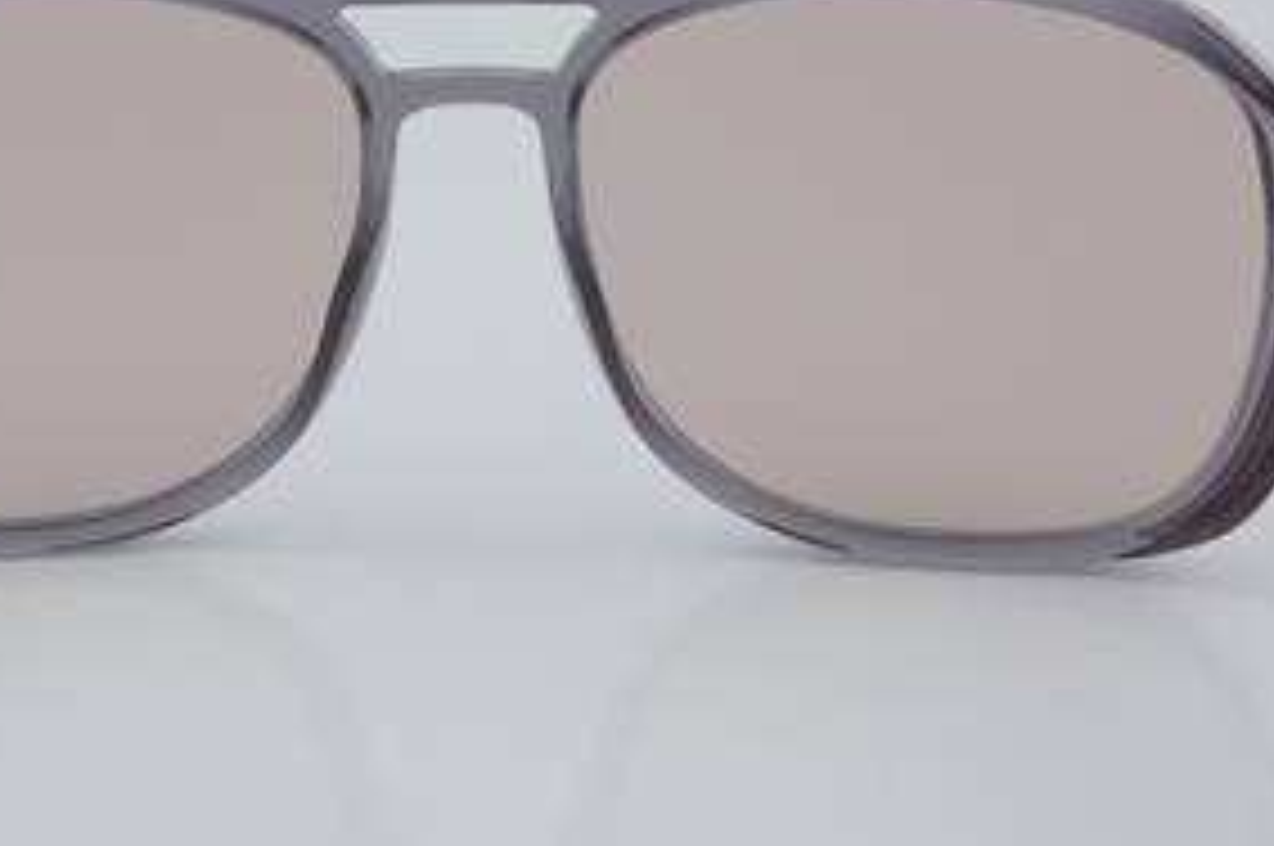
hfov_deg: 17.5
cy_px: 279
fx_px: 4125
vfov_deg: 11.7
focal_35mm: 117
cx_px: 473
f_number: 32
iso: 100
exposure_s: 1/4
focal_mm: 55
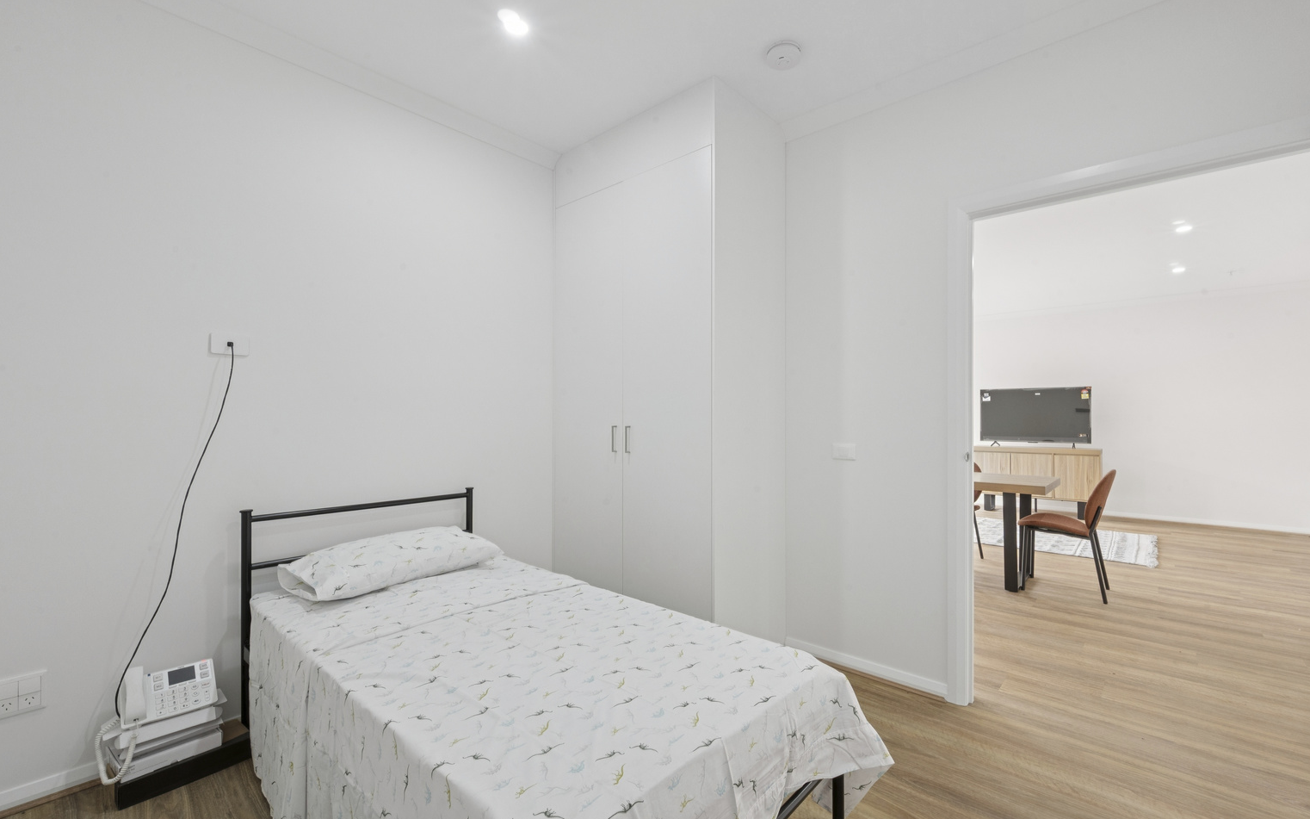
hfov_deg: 101.4
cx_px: 680
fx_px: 535
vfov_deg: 74.8
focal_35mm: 15
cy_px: 416
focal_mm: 14
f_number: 14
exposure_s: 1/10
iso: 640
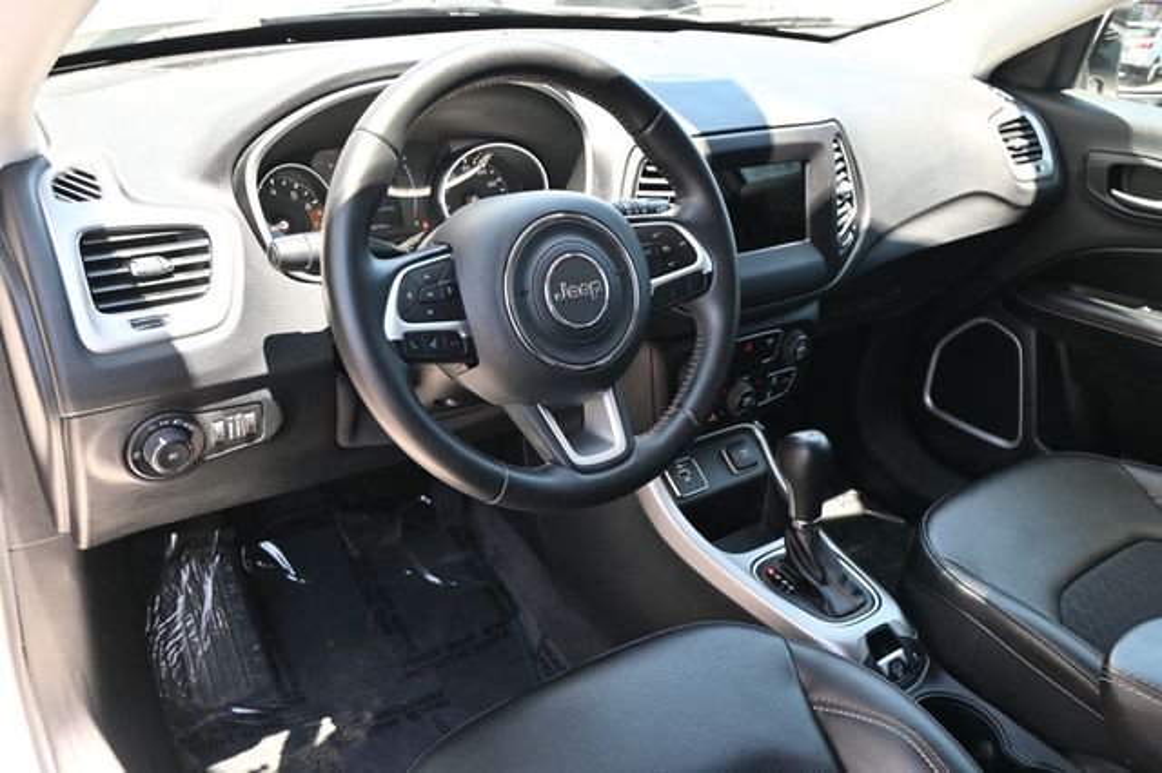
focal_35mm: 31
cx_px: 581
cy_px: 386
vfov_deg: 42.6
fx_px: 992
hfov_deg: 60.7
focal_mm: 20.5
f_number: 3.8
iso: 450
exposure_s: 1/125
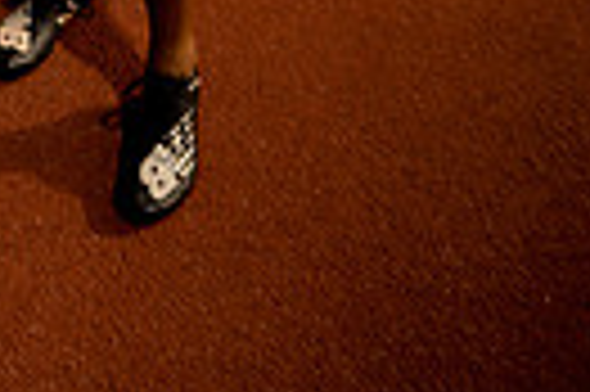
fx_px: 1408
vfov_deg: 12.6
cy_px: -523
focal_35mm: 86
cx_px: -45
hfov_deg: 22.4
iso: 250
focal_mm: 25
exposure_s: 1/250
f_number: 3.5
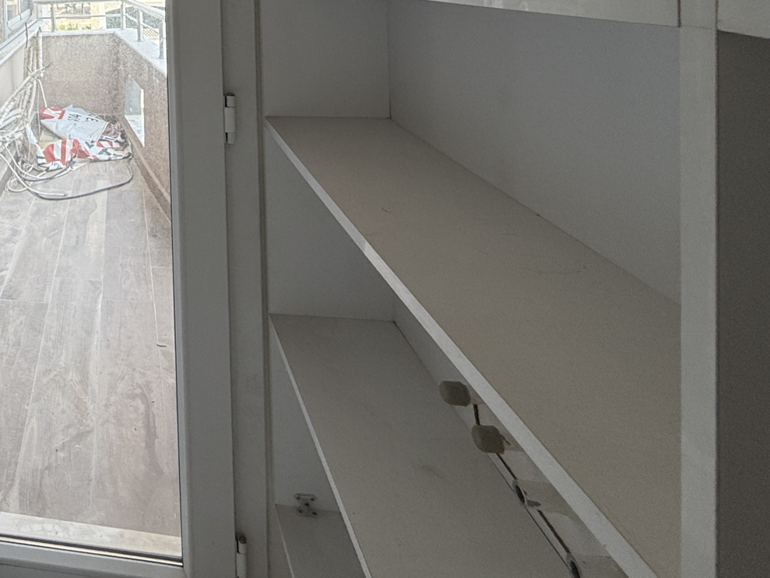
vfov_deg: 41.2
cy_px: -16
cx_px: -5
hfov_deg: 49.8
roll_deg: +2.7
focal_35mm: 29
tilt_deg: -1.5
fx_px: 645
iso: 64
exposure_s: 1/331
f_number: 2.2
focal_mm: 2.22
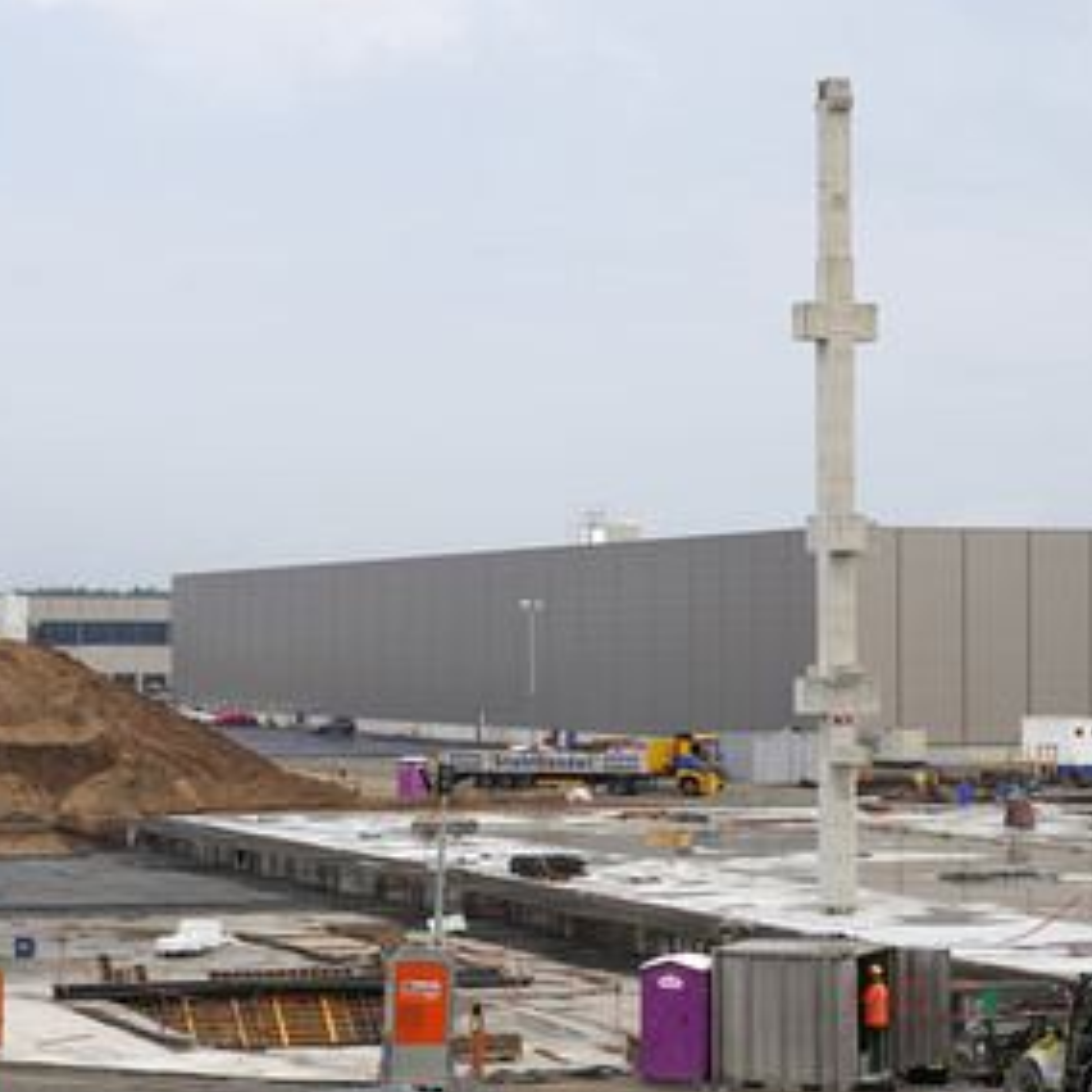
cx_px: 448
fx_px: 3605
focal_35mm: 101
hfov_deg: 17.2
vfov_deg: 17.2
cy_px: 561
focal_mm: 75
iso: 100
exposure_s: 1/60
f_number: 8
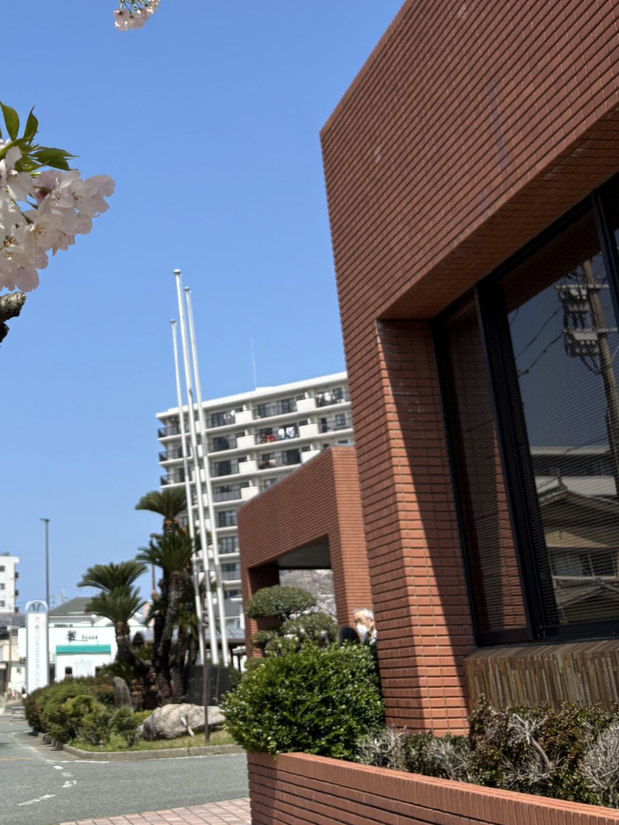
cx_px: 49
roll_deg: +0.4
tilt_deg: +21.8
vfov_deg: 37.1
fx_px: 1192
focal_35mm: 50
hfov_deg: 27.9
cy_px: 193
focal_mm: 5.96
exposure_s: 1/2933
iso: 50
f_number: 1.6
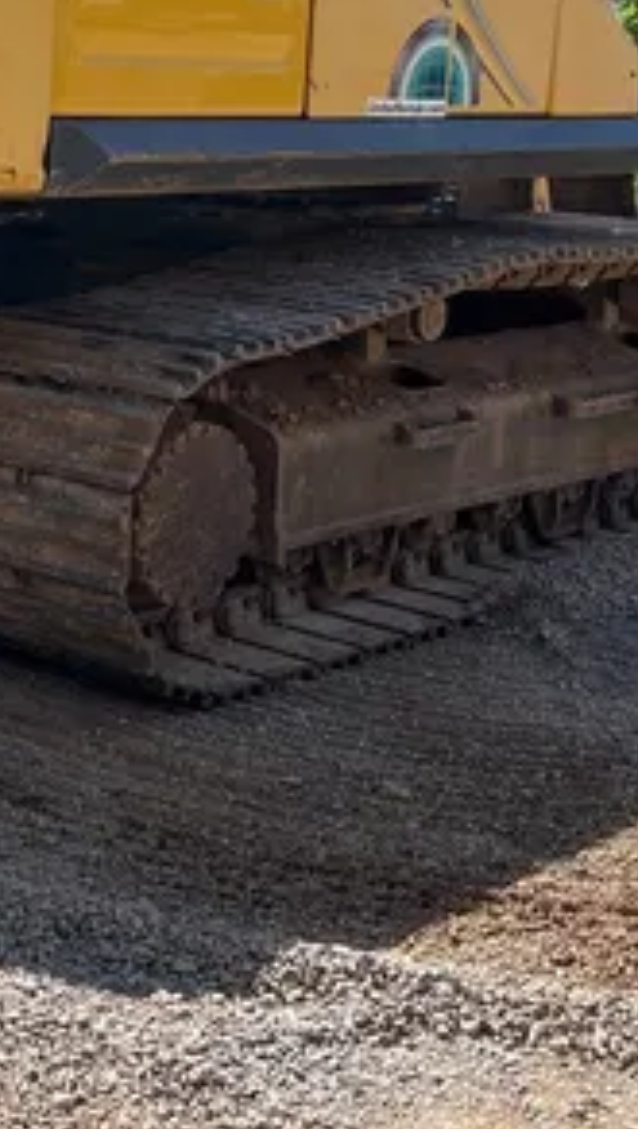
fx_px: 2128
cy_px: 199
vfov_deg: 29.0
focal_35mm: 71
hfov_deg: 16.9
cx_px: 124
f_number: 1.6
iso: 50
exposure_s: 1/2410
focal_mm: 5.1
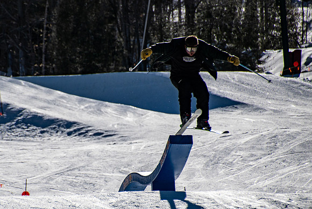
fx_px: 4368
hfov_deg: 4.1
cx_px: 99
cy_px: 143
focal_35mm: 504
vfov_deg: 2.7
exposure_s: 1/1600
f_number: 6.3
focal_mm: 246
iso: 250
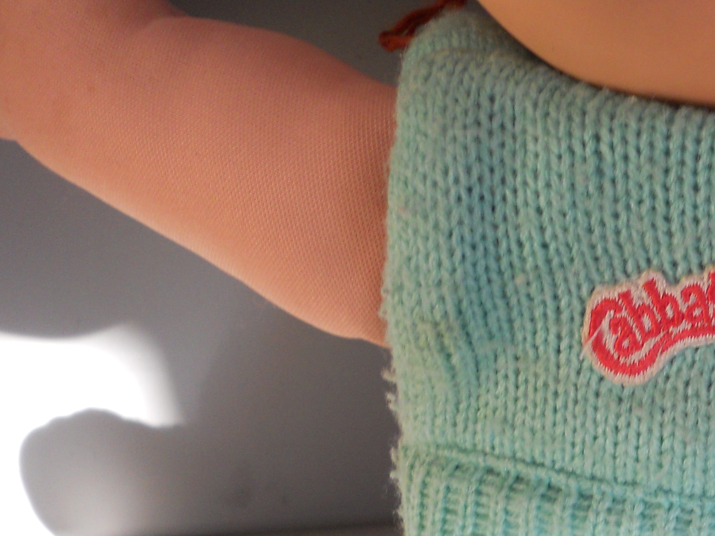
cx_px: 673
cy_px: 423
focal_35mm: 69
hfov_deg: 27.0
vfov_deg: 21.1
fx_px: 1425
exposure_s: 1/30
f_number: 3.5
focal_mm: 5.8
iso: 125
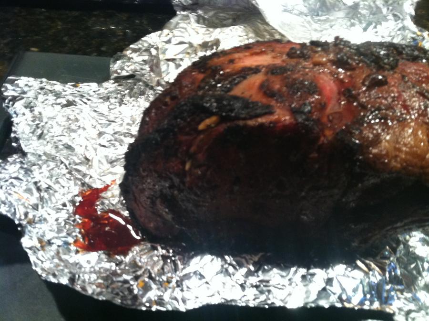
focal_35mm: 35
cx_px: 214
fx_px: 433
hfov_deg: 52.7
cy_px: 160
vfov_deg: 40.6
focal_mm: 3.85
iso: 250
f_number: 2.8
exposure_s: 1/15
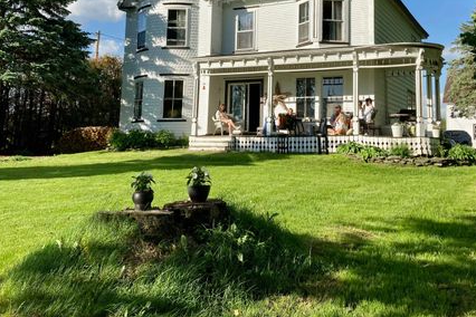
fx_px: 542
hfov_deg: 47.4
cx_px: 255
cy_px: 69
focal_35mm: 41
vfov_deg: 31.9
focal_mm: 3.99
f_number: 1.8
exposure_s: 1/1919
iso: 20
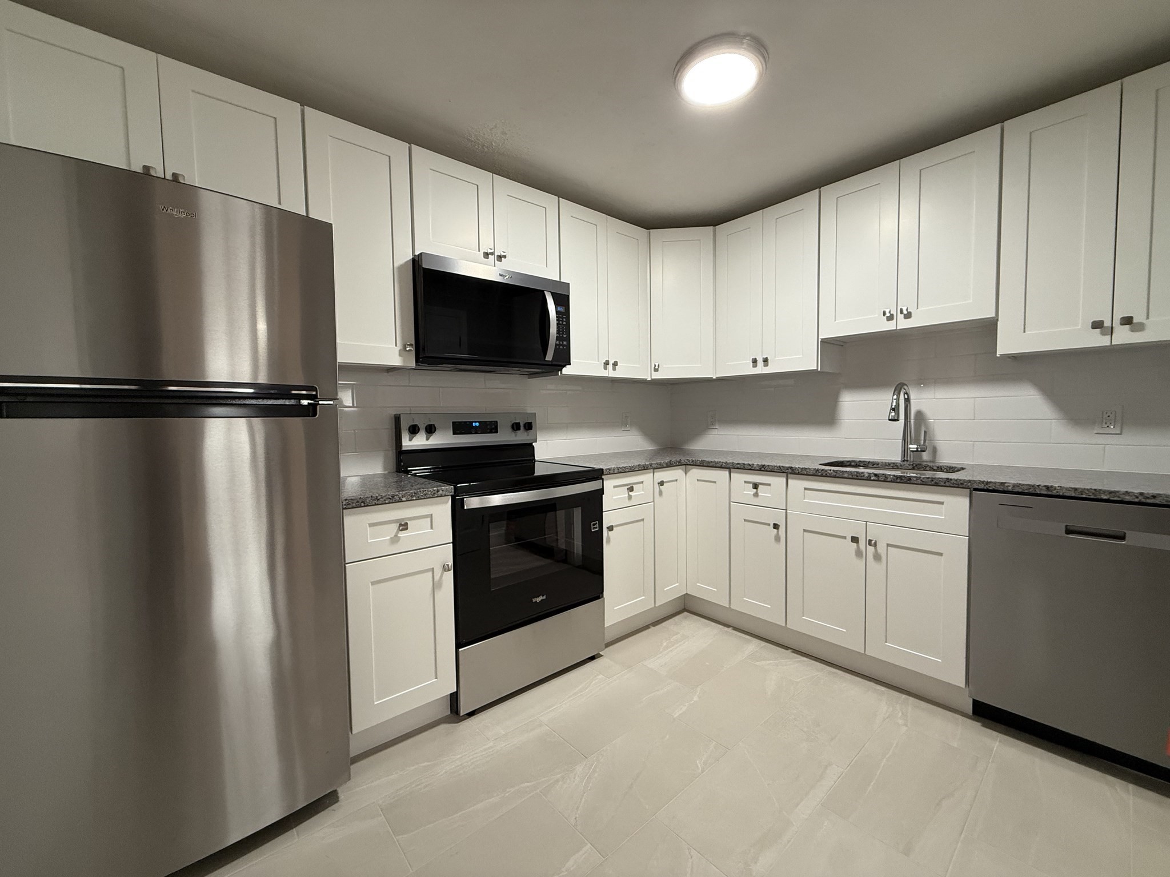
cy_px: 438
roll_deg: +0.8
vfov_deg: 85.7
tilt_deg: -3.1
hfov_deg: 102.1
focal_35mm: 14
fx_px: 473
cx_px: 585
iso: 250
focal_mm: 2.22
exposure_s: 1/60
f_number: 2.2
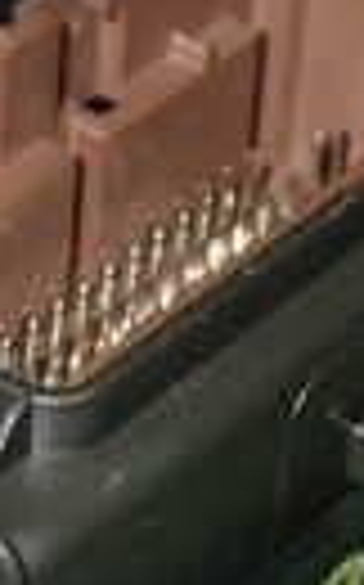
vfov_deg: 7.9
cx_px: -31
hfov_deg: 5.0
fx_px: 4200
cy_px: 99
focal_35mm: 264
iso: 800
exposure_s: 1/50
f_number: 10
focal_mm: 9.65
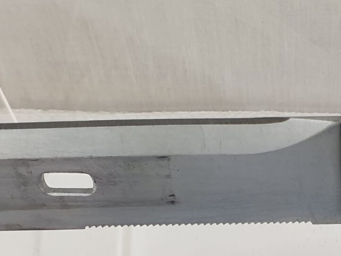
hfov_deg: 20.5
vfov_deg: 15.7
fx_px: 907
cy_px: 280
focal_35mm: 92
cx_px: 359
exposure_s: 1/100
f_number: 2.4
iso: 80
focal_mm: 4.3
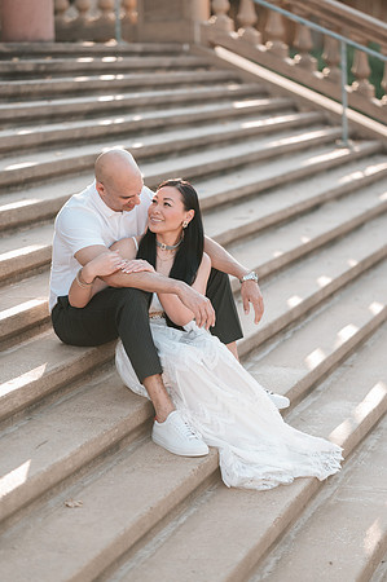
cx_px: 194
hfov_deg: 16.0
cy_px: 291
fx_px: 1374
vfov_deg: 23.9
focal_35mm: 85
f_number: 1.8
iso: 50
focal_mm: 85
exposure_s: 1/320
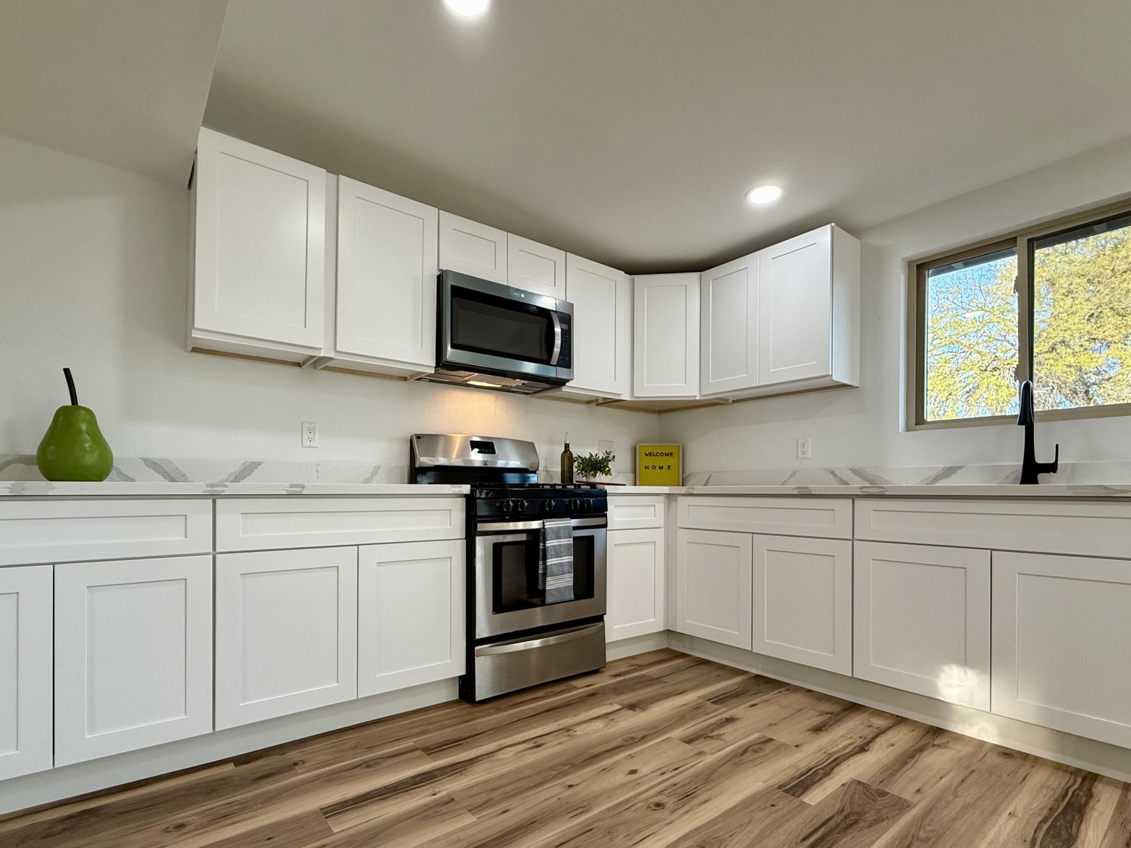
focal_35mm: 17
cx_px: 544
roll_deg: -0.6
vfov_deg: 74.3
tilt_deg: -0.4
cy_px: 488
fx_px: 555
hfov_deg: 91.0
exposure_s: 1/120
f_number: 2.2
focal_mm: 2.22
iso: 100
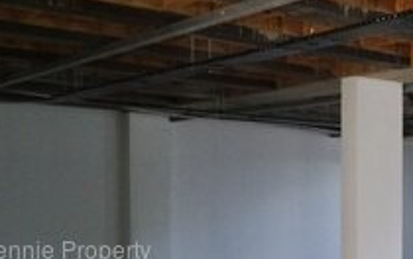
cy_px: 236
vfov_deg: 18.9
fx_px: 767
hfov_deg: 27.7
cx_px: 448
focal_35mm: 68
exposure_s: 1/30
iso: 200
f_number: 2
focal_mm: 3.79
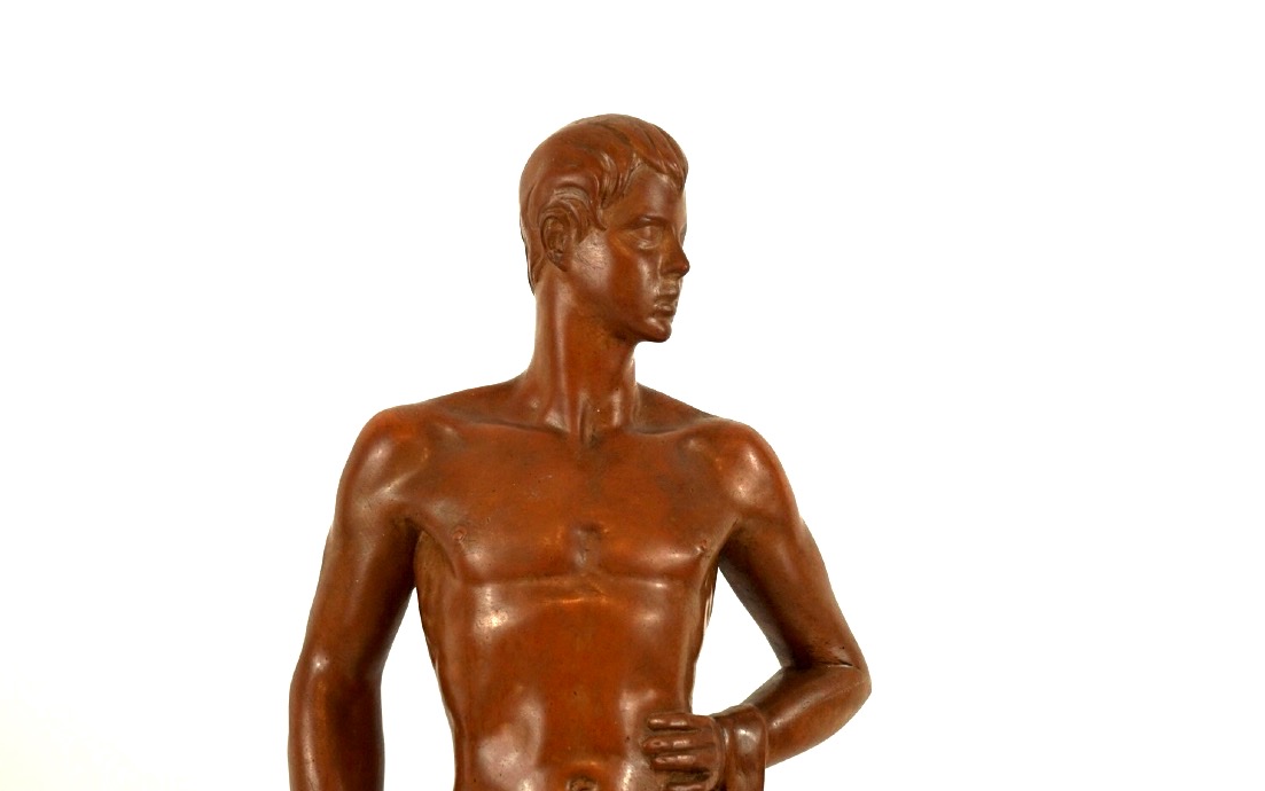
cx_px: 628
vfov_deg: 6.8
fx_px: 6655
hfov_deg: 10.9
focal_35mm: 193
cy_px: 370
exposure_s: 1/200
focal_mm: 116
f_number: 5.6
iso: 250
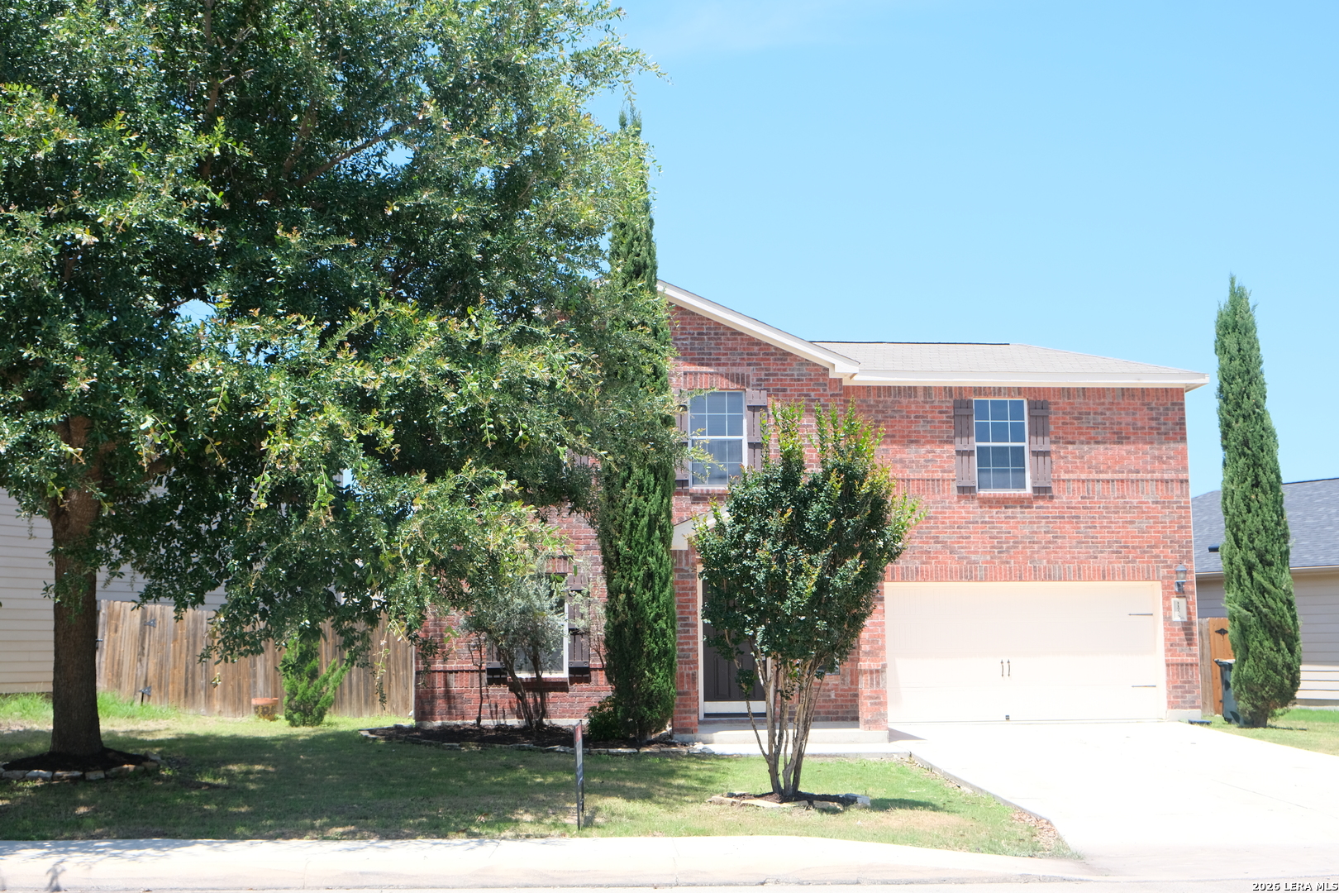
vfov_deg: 33.4
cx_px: 670
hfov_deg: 48.5
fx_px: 1488
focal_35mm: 40
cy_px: 446
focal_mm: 26.5
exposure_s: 1/250
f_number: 6.4
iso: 320
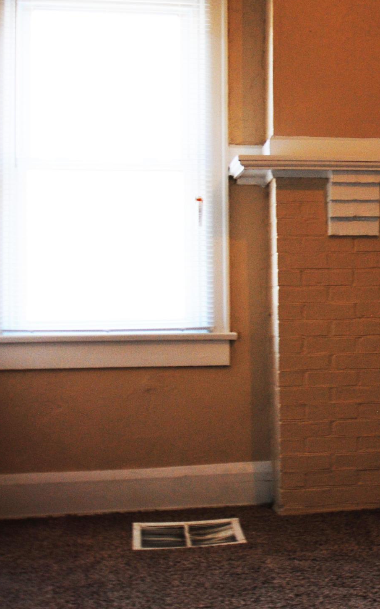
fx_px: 1260
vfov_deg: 27.0
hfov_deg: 16.3
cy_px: 210
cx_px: 490
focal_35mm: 76
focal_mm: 24
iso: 200
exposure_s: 1/30
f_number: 4.5
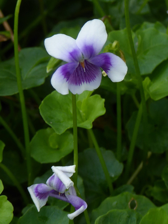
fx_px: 421
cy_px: 112
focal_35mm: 65
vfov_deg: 29.8
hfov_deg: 22.6
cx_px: 84
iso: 80
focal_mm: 11.7
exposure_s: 1/160
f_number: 4.4
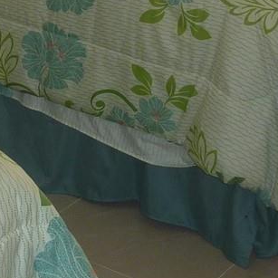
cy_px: -42
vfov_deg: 14.7
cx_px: -19
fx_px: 1045
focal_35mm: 115
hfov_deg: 14.8
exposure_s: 1/30
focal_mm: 4.1
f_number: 3.3
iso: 100
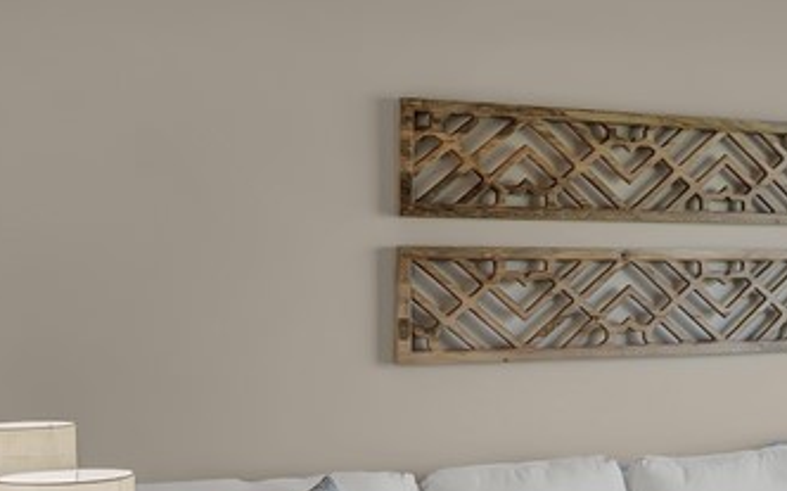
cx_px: 853
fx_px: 1286
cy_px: 208
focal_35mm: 60
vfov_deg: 21.6
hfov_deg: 30.6
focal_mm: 12
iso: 320
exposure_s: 1/15
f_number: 6.3
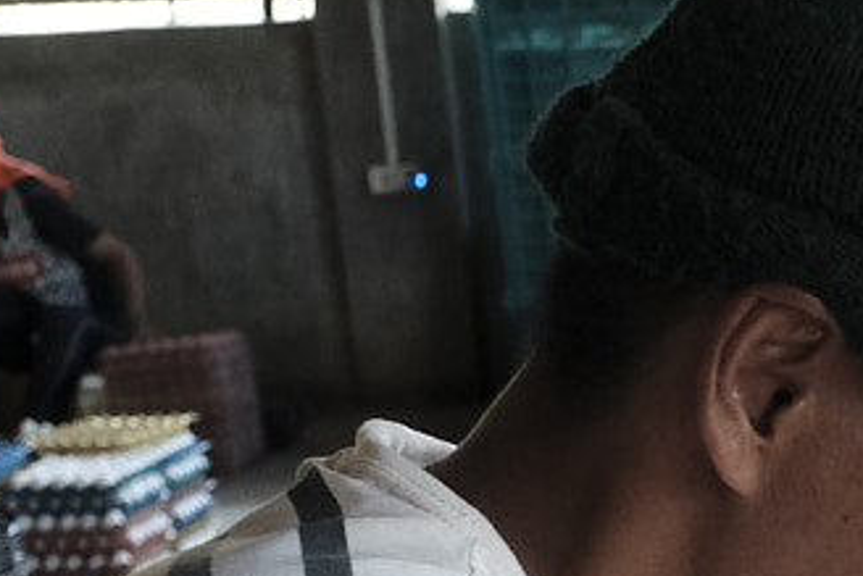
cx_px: 1518
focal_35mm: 151
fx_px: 3621
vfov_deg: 8.9
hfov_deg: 12.5
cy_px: 860
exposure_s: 1/200
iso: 3200
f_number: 5.6
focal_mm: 20.6
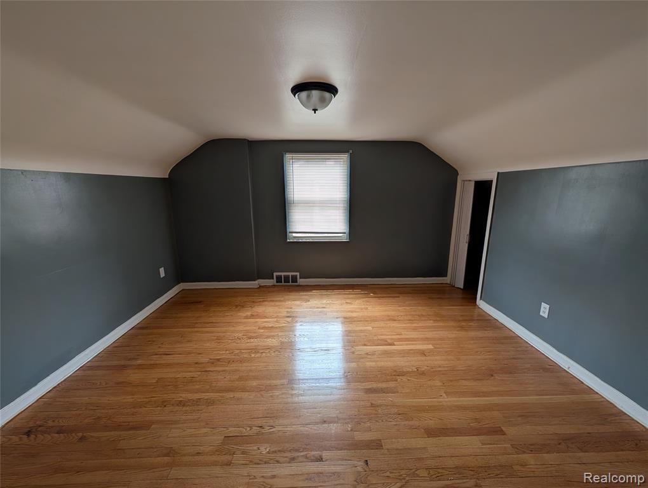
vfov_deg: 94.6
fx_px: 225
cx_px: 324
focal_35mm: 12
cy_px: 244
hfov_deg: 110.5
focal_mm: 2.02
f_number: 1.7
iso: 59
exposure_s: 1/145
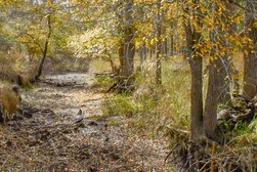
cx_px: 53
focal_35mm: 84
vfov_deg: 16.2
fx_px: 600
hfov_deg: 23.8
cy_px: 39
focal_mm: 22
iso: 3200
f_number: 20
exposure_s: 1/1600
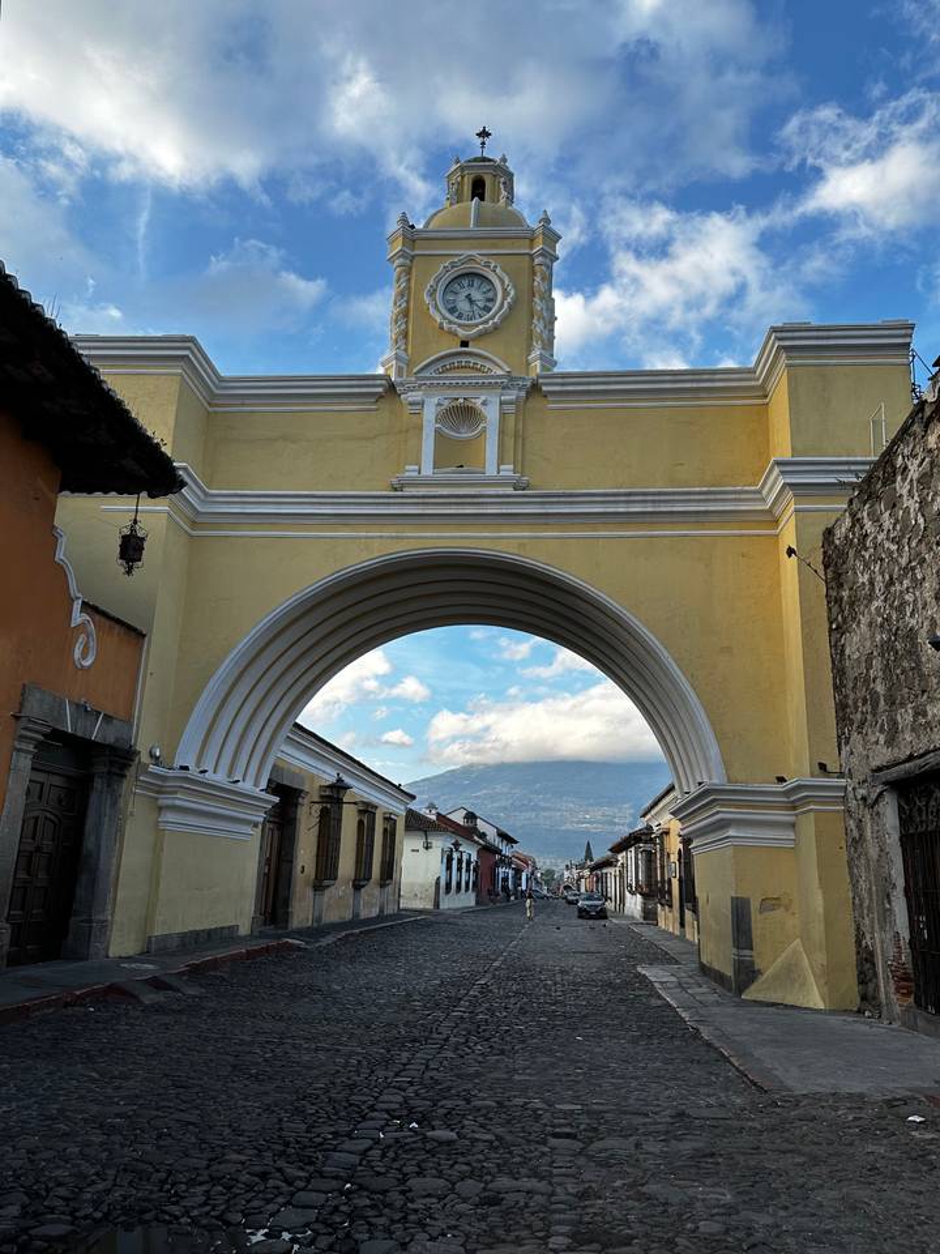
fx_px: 869
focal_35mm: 24
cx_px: 470
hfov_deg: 56.8
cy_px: 627
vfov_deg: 71.6
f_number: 1.78
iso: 80
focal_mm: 6.86
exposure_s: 1/1227
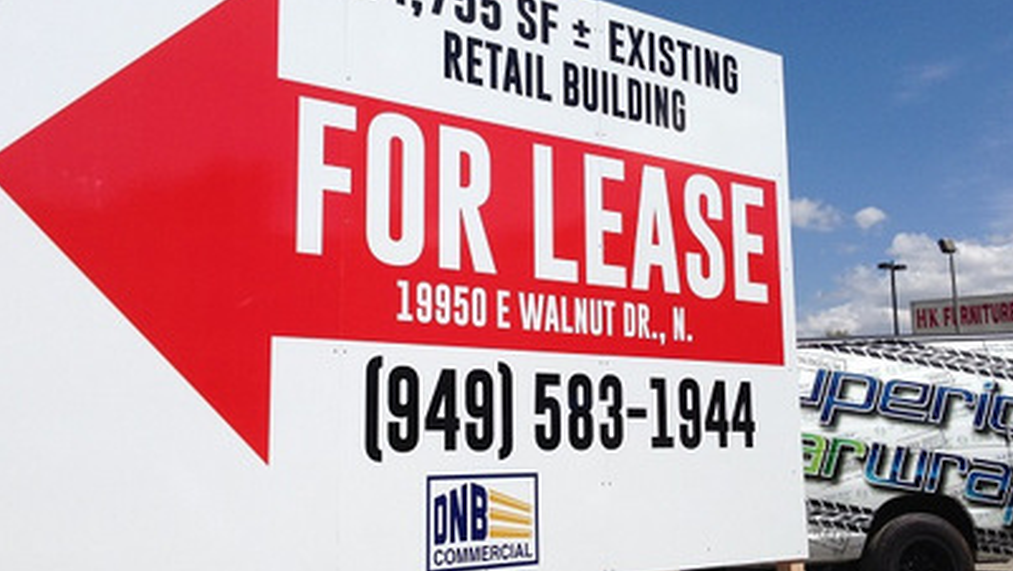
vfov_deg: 27.7
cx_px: 538
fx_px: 1156
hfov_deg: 47.3
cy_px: 258
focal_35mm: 43
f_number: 2.4
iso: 50
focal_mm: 4.12
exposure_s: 1/3390
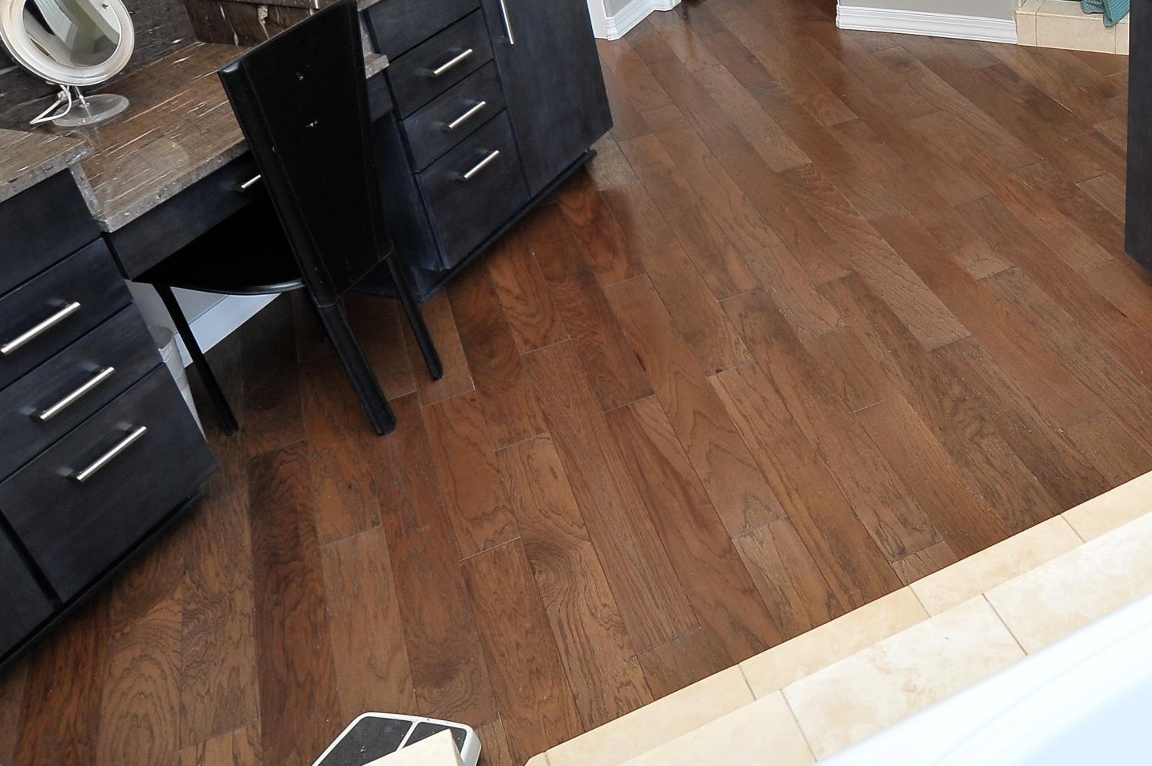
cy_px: 148
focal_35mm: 37
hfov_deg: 46.1
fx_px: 1183
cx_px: 1068
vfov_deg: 34.7
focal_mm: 18
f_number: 8
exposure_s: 1/60
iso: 500
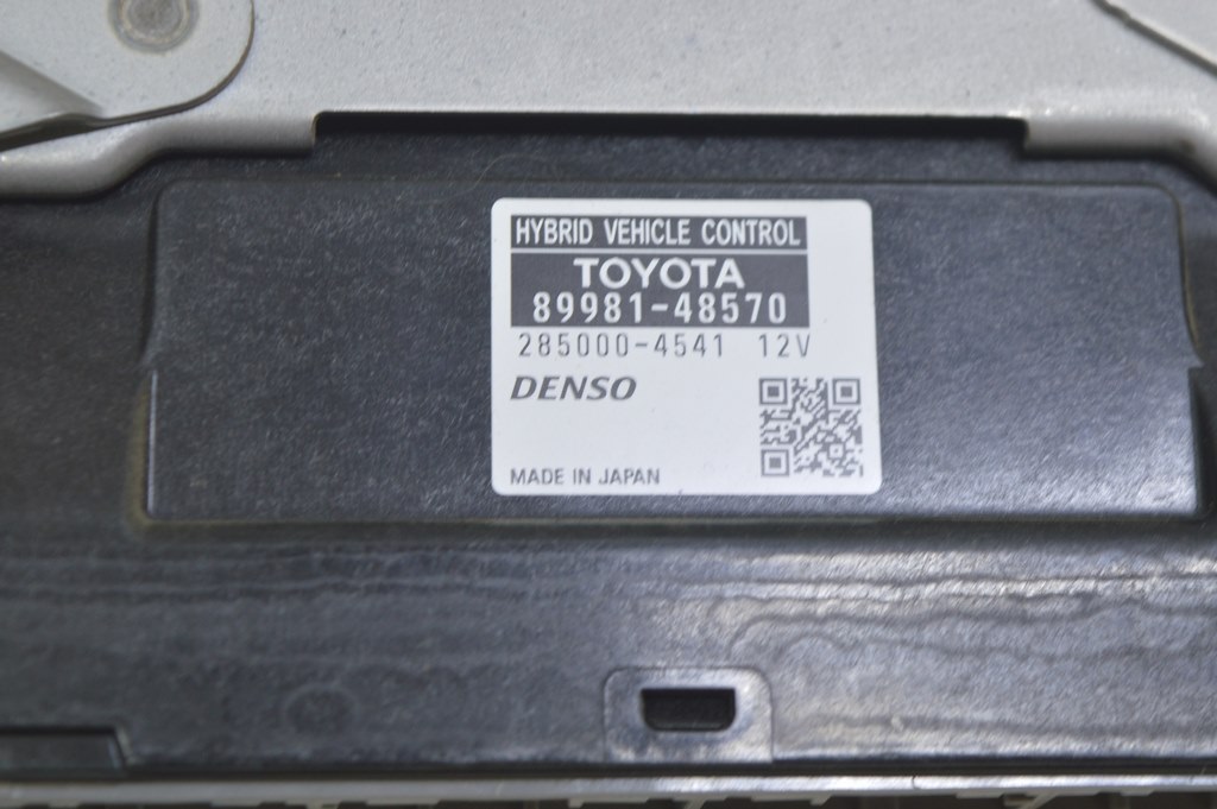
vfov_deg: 16.5
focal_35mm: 82
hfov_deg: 24.6
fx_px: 2787
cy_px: 404
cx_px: 608
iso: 400
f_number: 5.6
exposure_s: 1/20
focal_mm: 55
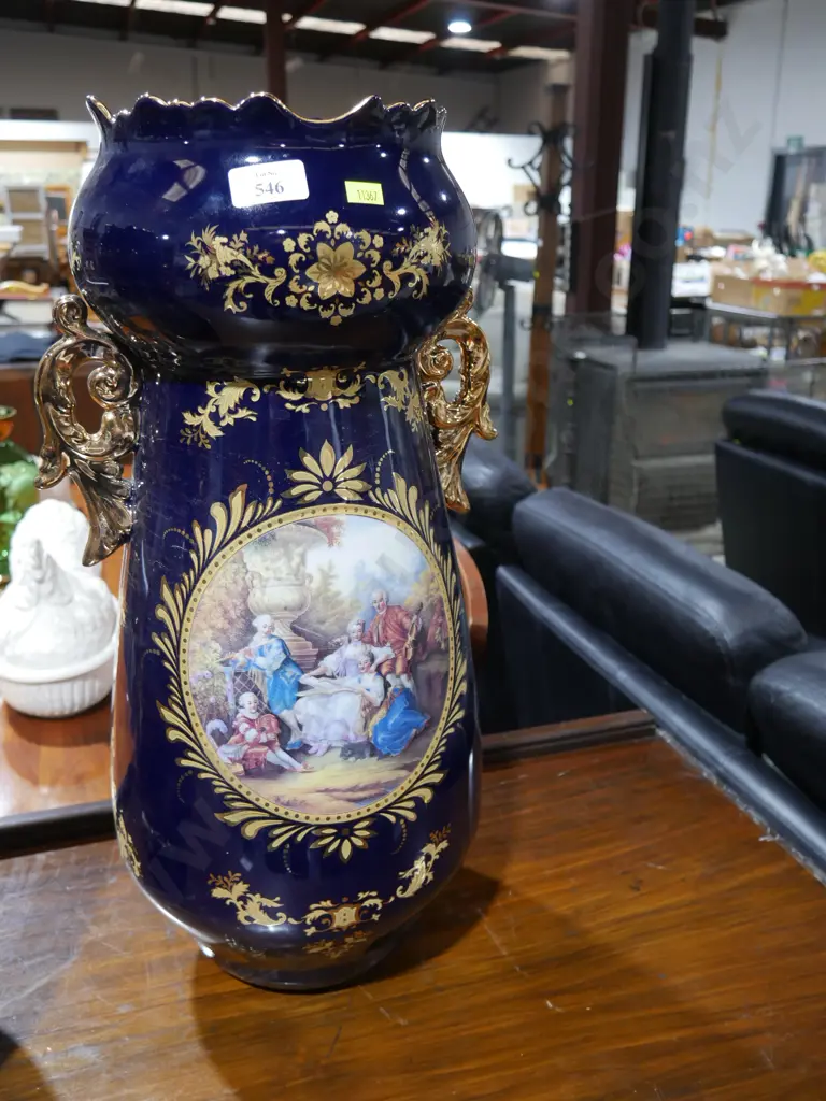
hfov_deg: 46.8
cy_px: 550
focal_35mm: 30
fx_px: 954
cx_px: 413
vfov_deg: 60.0
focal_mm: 15
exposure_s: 1/60
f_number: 3.6
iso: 800
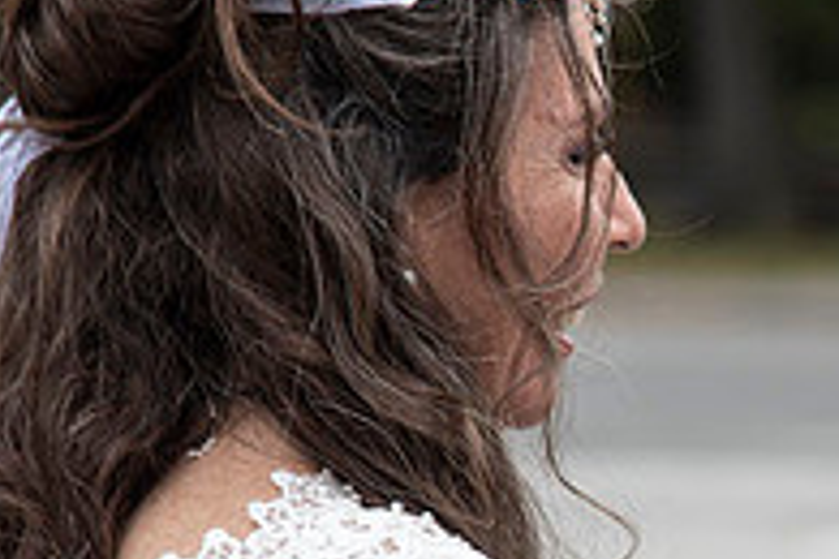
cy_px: 600
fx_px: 7760
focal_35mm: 333
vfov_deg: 4.1
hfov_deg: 6.2
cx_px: 1033
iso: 160
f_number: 5
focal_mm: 112
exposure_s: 1/200
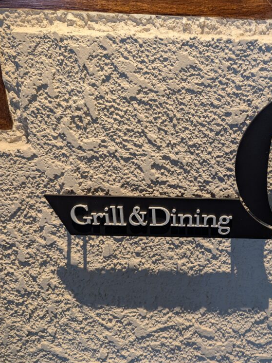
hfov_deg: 40.9
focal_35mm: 33
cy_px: 179
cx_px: 222
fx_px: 346
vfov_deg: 55.4
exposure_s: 1/50
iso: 200
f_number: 1.85
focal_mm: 6.81
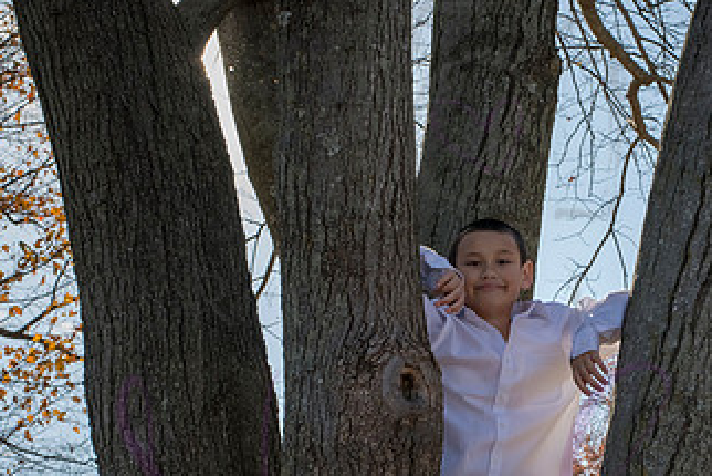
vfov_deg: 15.1
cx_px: 489
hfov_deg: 22.5
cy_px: 408
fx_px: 1781
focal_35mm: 90
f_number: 11
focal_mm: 50
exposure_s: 1/400
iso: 400
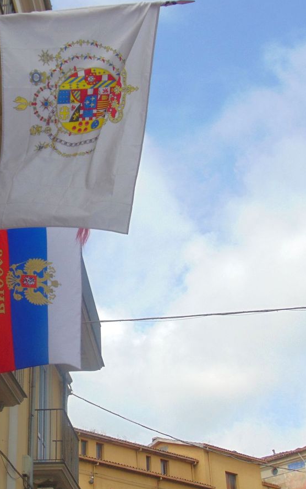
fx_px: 801
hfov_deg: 20.9
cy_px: 243
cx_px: -4
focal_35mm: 60
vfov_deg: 34.0
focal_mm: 7.6
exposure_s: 1/320
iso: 80
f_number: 3.3
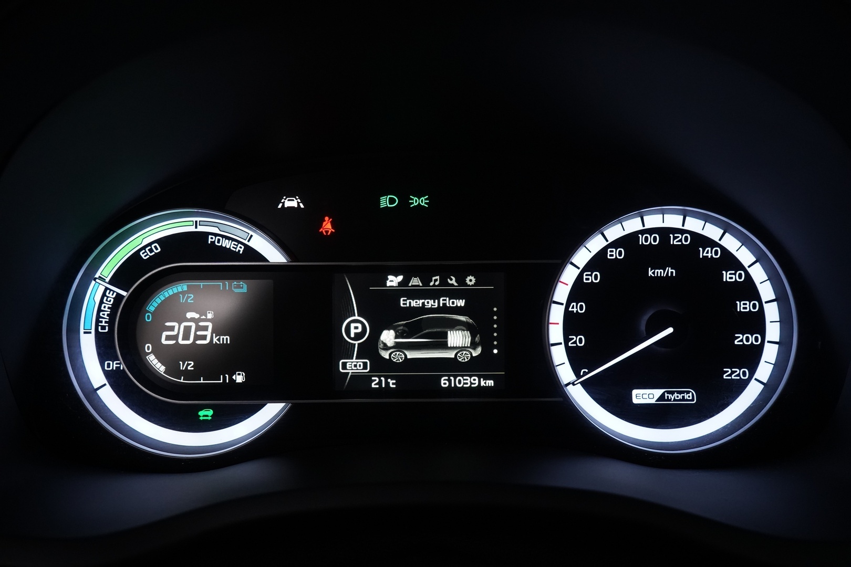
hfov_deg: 58.7
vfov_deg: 41.1
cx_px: 426
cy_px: 284
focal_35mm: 32
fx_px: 756
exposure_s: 1/60
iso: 4000
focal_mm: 32
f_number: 6.3
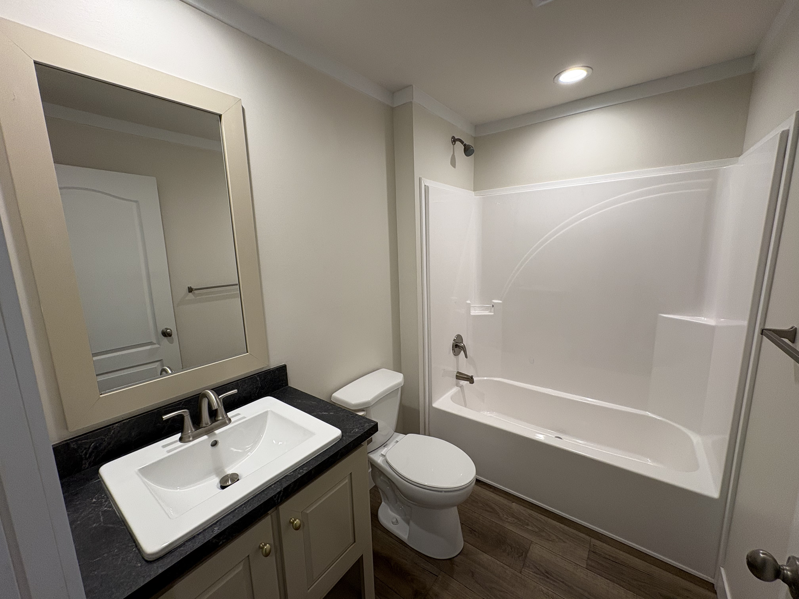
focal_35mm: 14
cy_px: 300
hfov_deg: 102.1
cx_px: 400
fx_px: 323
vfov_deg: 85.7
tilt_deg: -8.1
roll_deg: +2.1
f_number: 2.2
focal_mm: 2.22
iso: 125
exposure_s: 1/120
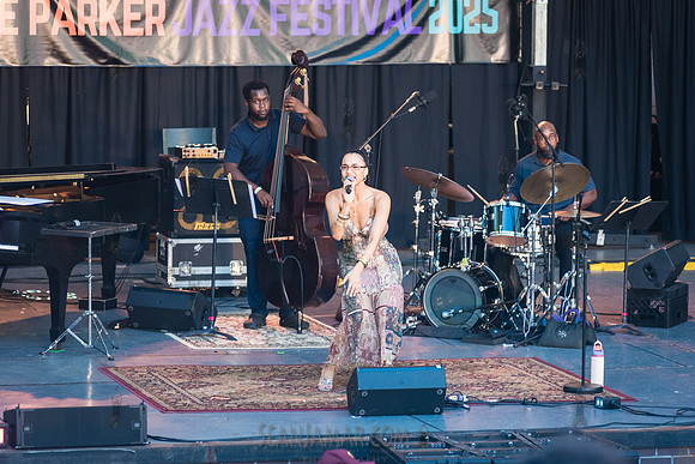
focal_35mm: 196
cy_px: 232
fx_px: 3789
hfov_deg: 10.5
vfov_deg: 7.0
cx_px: 348
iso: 1600
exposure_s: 1/500
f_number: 4
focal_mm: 185
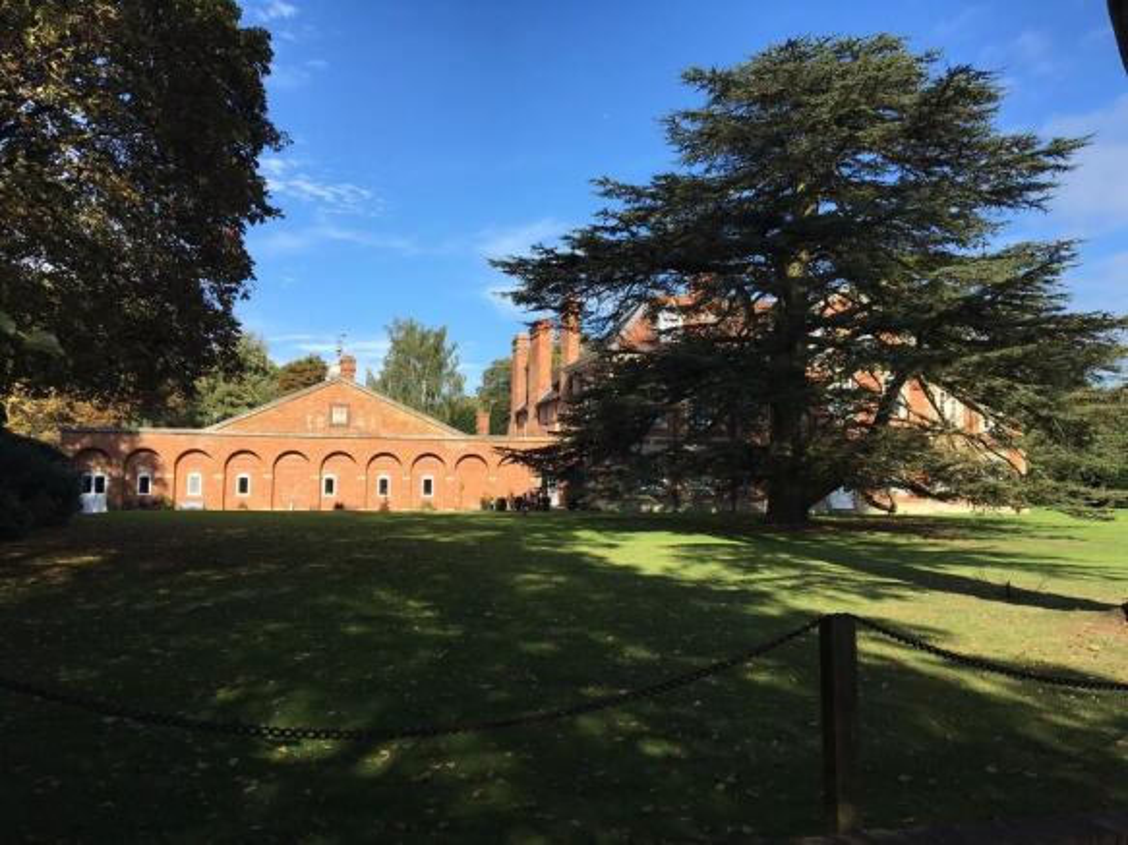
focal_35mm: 29
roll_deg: -1.2
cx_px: 564
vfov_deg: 48.2
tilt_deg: +3.3
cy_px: 422
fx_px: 945
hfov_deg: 61.7
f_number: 2.2
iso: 25
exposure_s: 1/1282
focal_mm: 4.15
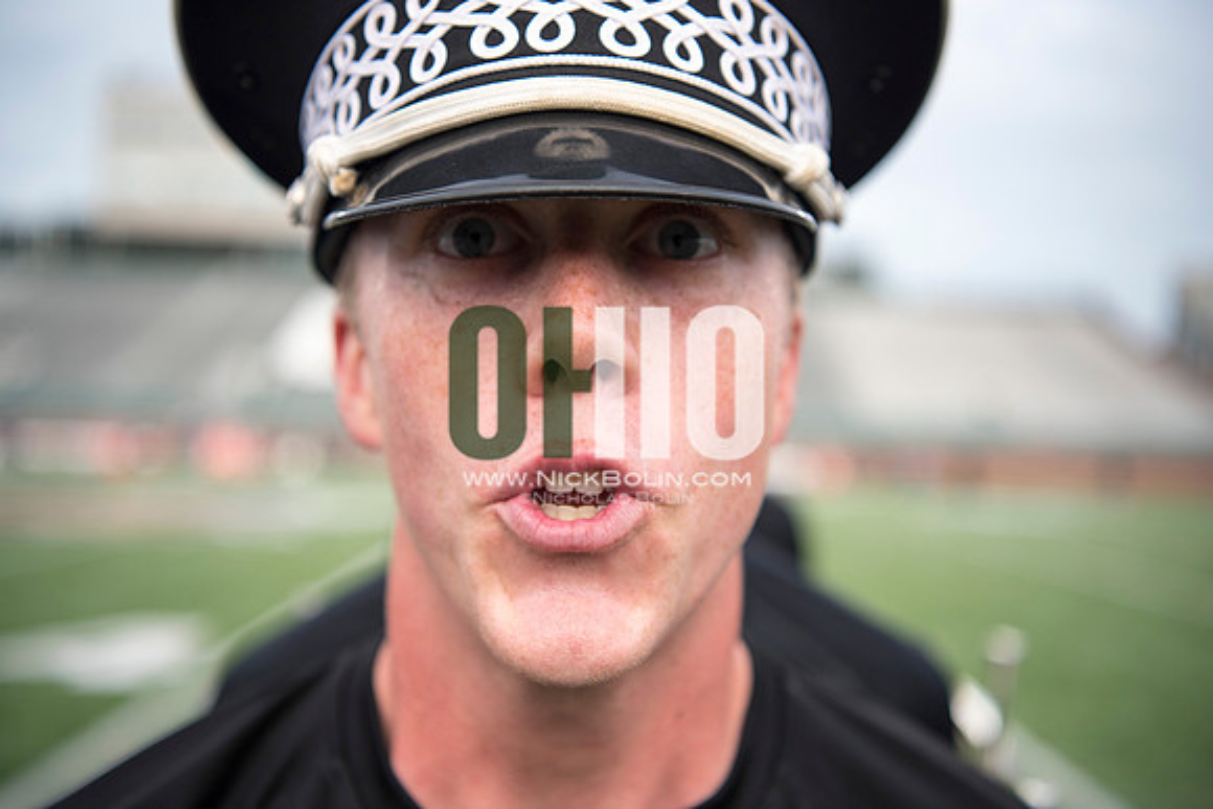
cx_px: 606
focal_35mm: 44
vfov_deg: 30.5
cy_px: 404
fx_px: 1483
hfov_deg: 44.5
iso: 400
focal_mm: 44
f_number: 2.8
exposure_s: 1/2000
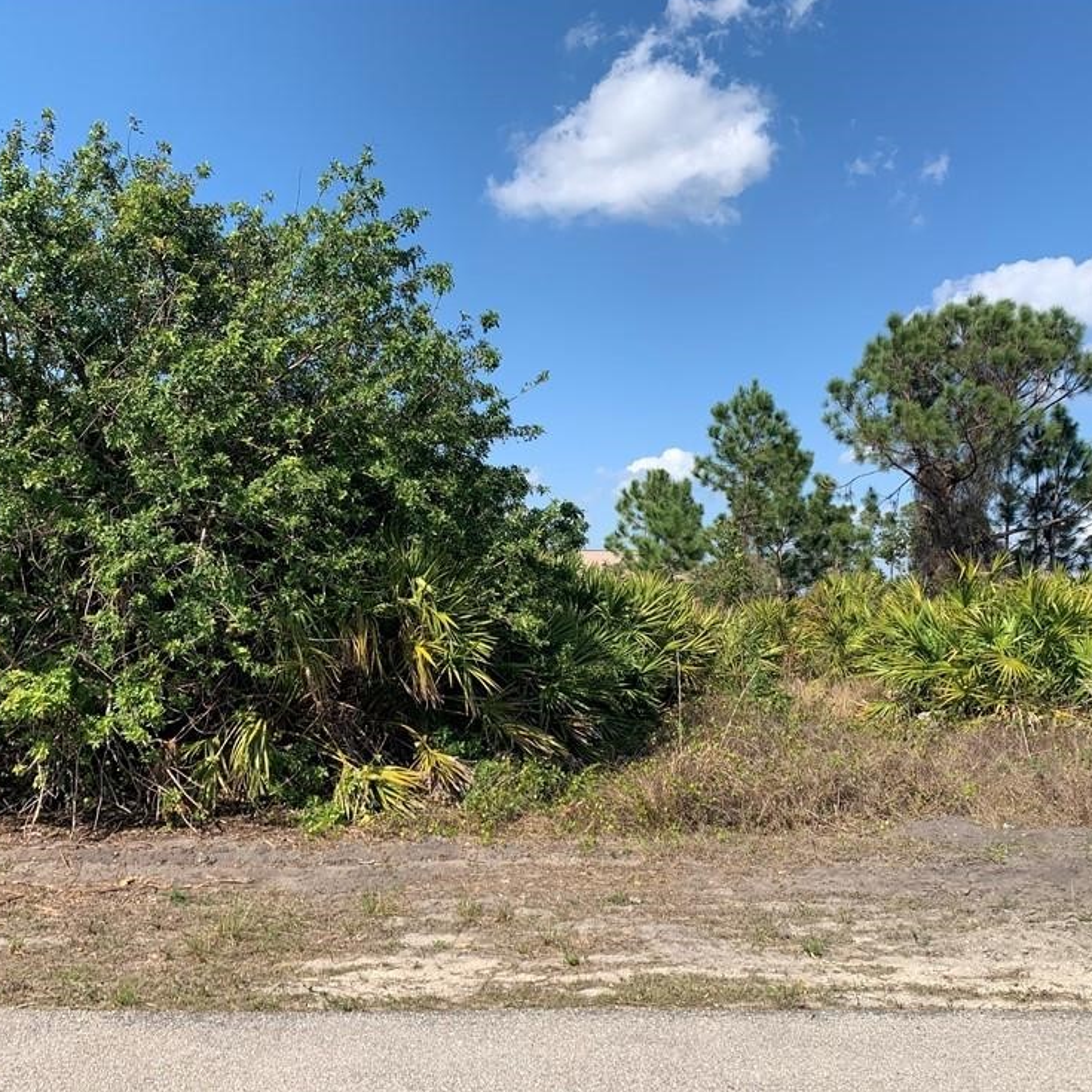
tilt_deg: +3.0
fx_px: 1142
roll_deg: -0.8
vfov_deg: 51.1
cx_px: 576
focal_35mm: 32
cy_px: 559
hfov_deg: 51.1
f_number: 1.8
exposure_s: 1/2075
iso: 25
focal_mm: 4.25
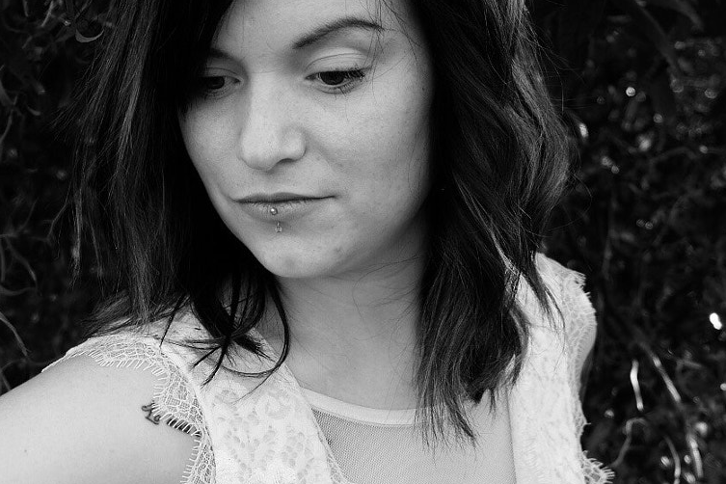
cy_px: 386
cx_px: 74
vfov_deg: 16.0
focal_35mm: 85
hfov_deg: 23.3
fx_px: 1714
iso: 200
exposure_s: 1/280
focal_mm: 26.5
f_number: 3.2
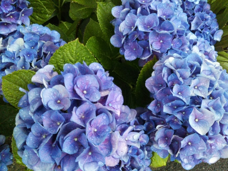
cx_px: 114
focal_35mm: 30
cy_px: 86
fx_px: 198
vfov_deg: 46.8
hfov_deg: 60.0
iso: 250
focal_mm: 4
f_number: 2.2
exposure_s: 1/120
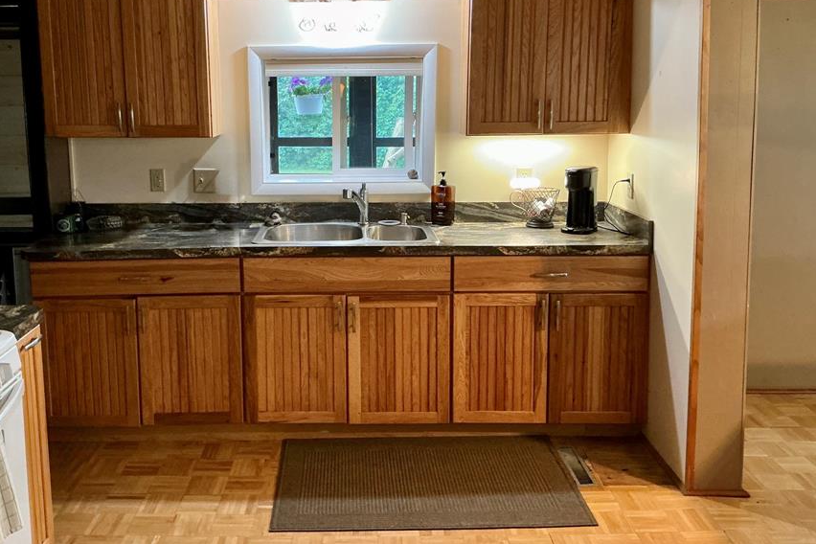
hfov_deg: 54.1
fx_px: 793
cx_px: 335
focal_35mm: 35
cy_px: 216
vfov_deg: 37.7
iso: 200
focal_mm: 3
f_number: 1.8
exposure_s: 1/40
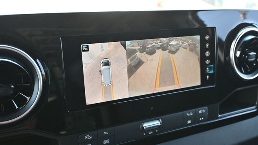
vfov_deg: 30.1
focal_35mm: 40
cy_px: 75
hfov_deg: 51.0
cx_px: 129
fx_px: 270
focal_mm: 25
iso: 1000
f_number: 4.2
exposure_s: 1/125
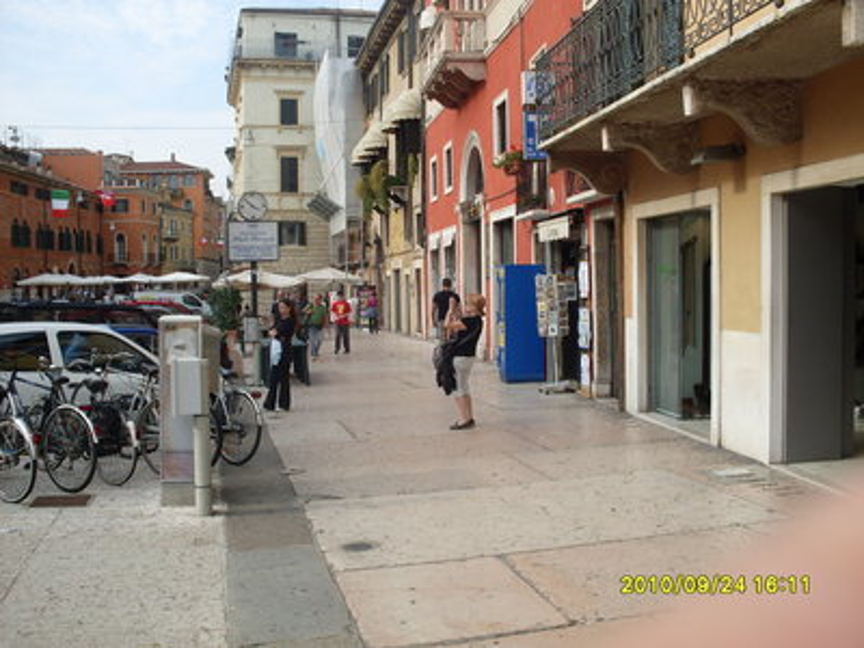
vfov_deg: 37.7
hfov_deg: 49.0
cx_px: 432
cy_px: 324
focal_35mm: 38
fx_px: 948
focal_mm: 6.3
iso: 80
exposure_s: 1/125
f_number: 8.4
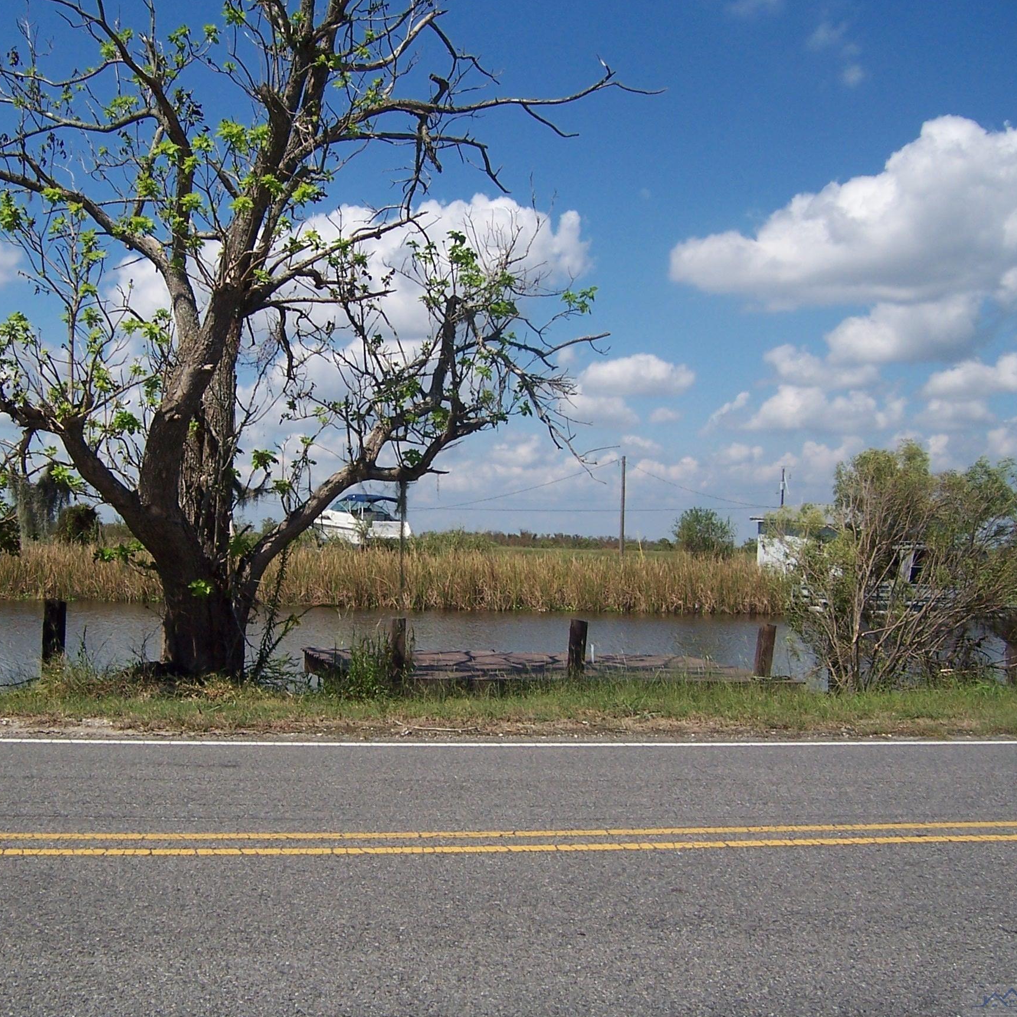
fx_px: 1296
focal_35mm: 39
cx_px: 371
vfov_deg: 42.8
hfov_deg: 42.5
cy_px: 508
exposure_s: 1/1000
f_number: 4
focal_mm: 5.5
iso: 80
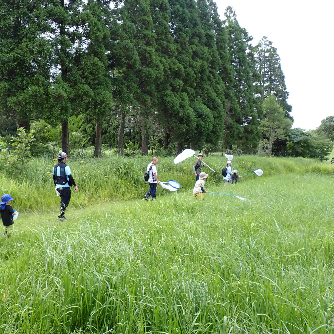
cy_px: 167
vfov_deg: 54.0
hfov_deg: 53.3
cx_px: 121
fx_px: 327
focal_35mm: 30
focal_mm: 4.5
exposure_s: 1/320
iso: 100
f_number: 2.8
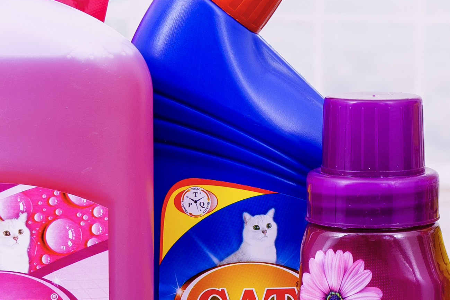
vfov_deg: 9.6
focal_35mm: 143
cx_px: 584
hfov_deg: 13.8
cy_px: 92
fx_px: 1787
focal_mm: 31
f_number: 8
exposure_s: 1/200
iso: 160
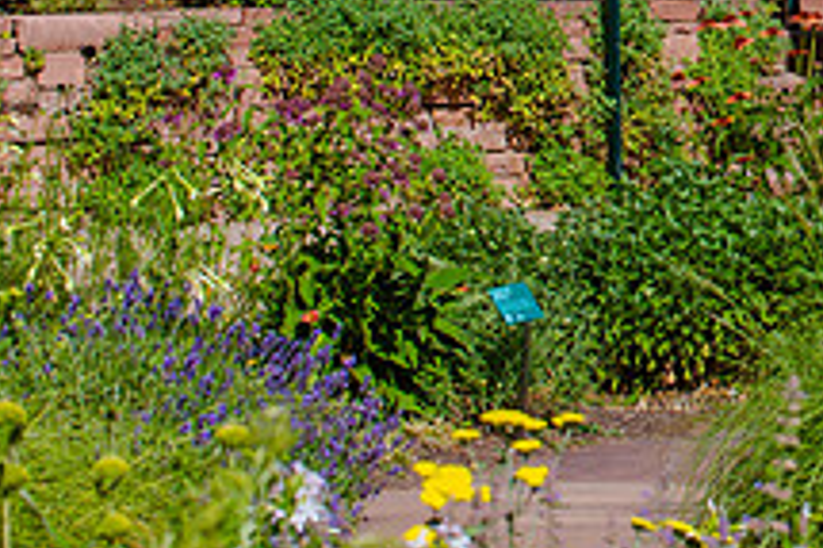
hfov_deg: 7.7
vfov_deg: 5.1
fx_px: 6076
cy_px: -118
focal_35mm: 266
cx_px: 1014
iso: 200
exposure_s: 1/640
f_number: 9
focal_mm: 86
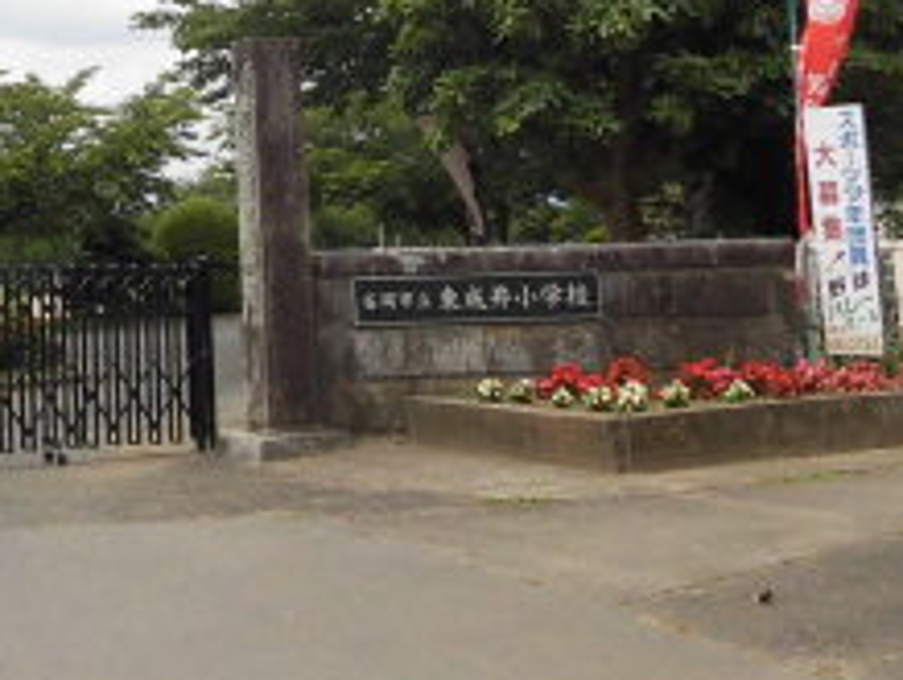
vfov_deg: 19.6
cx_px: -41
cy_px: -181
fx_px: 1829
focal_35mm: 70
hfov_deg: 26.0
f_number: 7.8
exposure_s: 1/200
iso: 100
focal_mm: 4.3
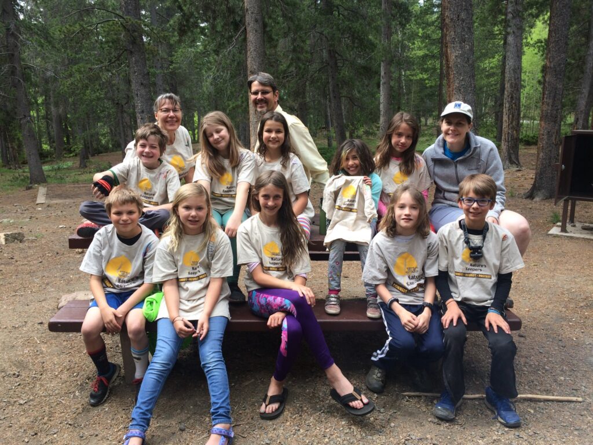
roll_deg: +0.6
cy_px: 222
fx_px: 497
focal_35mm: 29
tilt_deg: -12.9
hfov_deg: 61.7
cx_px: 296
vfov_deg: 48.2
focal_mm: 4.15
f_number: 2.2
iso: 32
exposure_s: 1/283
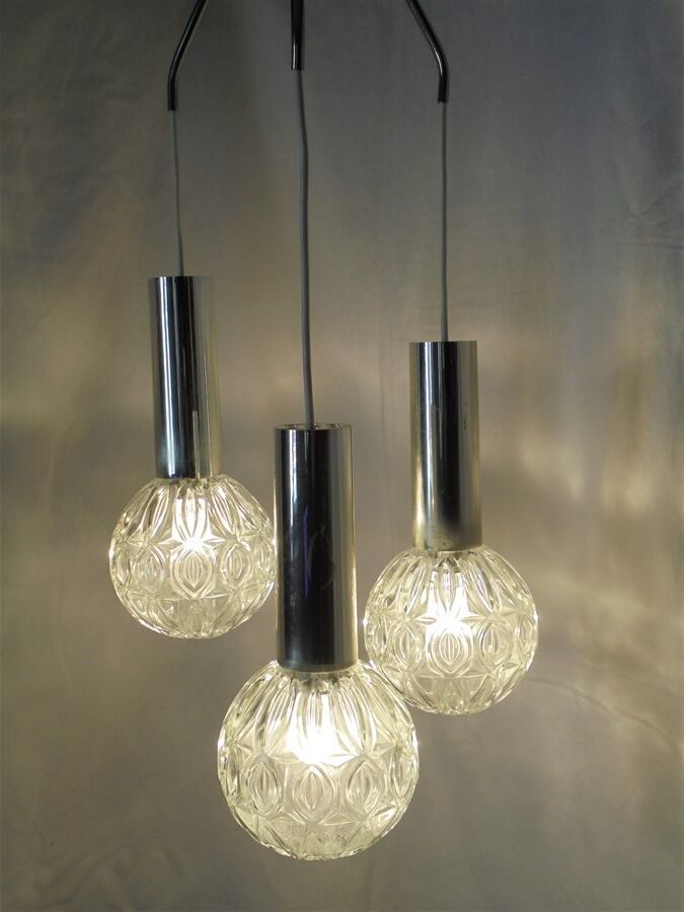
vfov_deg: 49.0
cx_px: 342
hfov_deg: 37.7
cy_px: 456
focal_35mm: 38
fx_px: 1001
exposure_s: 1/100
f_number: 4.2
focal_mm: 6.9
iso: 100
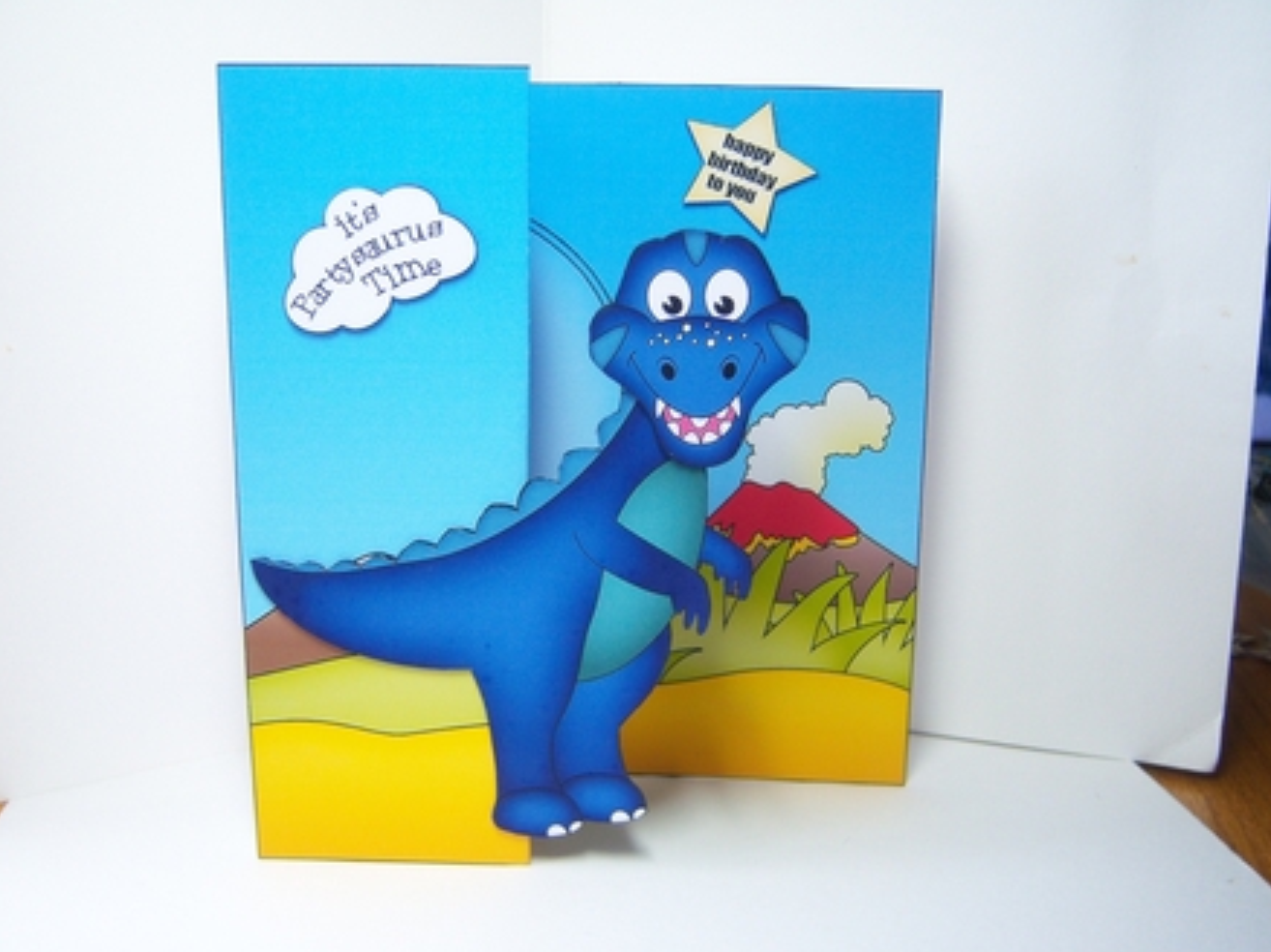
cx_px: 638
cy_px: 480
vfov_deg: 38.6
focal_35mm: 37
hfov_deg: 50.2
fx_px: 1358
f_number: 2.8
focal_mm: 7.5
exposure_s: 1/60
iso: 160
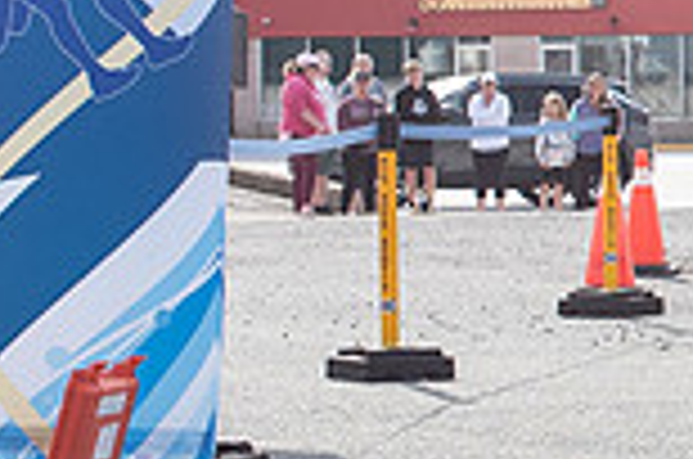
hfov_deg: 8.6
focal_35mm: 229
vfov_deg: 6.0
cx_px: 1247
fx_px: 4399
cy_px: 5
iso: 800
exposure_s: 1/3200
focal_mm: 31
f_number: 4
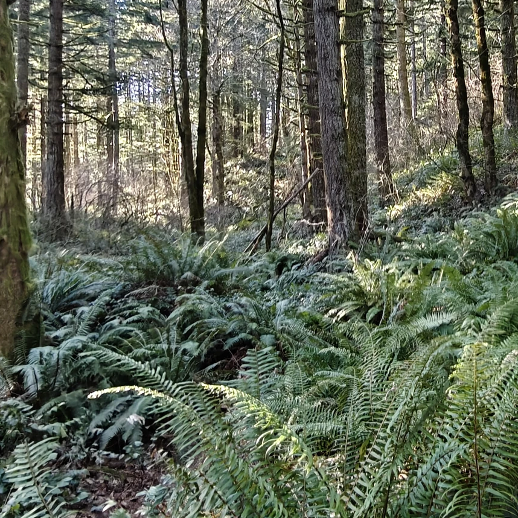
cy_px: 136
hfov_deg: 45.3
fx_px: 576
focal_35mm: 34
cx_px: 435
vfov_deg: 46.9
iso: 1250
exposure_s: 1/129
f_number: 2
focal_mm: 2.3
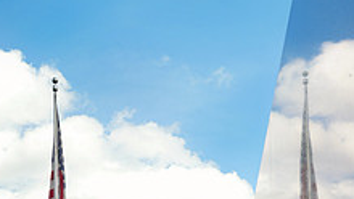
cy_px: 351
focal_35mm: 106
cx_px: 179
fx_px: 996
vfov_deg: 10.8
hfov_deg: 20.2
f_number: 11
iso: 100
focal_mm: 33
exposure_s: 1/50
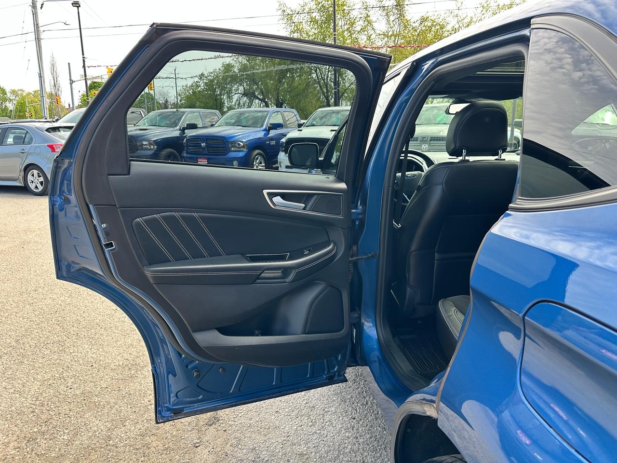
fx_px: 428
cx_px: 308
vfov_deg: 56.8
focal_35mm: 24
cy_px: 232
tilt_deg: -12.6
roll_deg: +0.6
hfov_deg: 71.6
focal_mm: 6.86
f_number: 1.78
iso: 80
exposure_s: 1/458
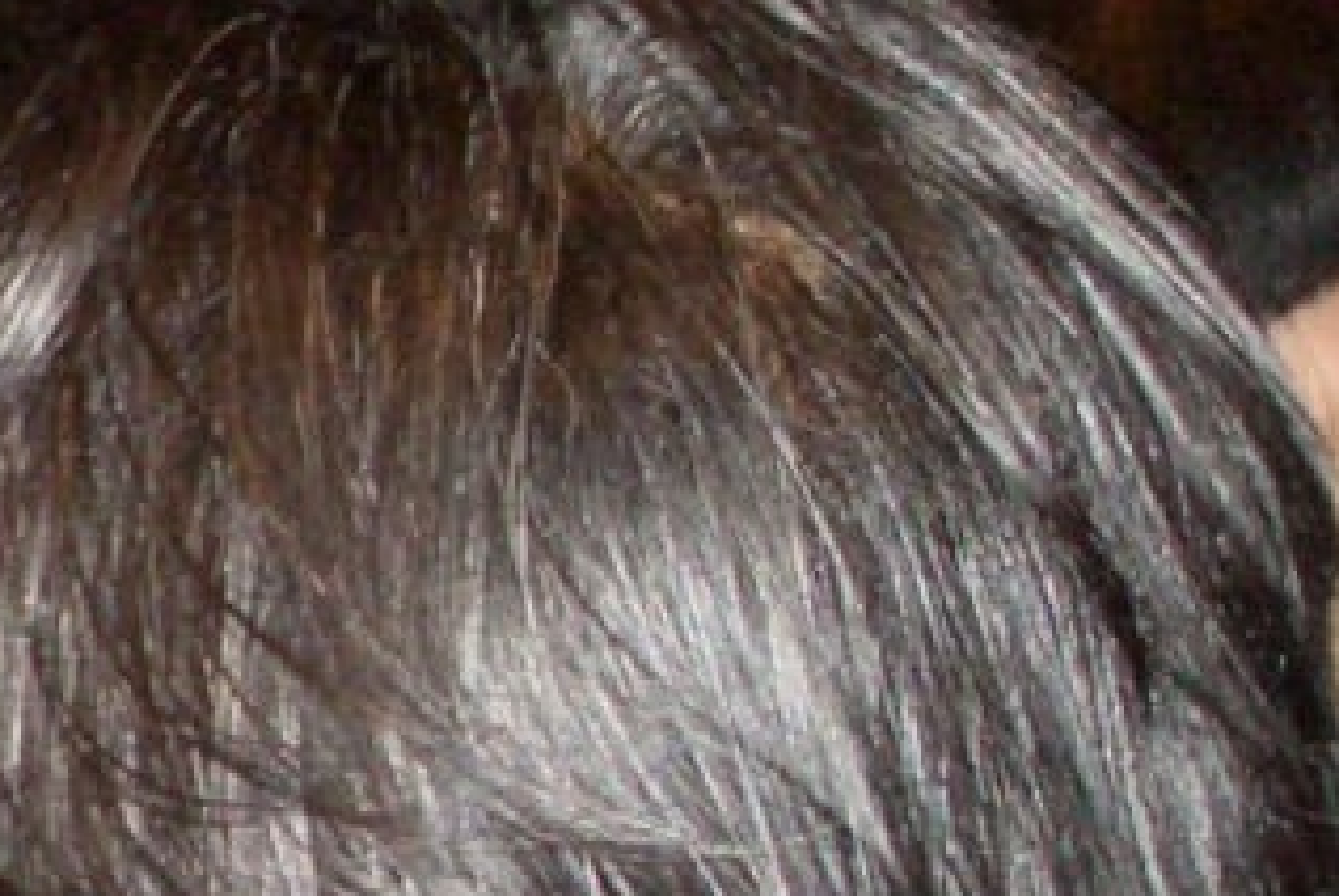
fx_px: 5621
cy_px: 334
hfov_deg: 12.2
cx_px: -1255
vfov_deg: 9.1
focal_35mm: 151
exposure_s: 1/40
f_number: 4
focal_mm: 4.8
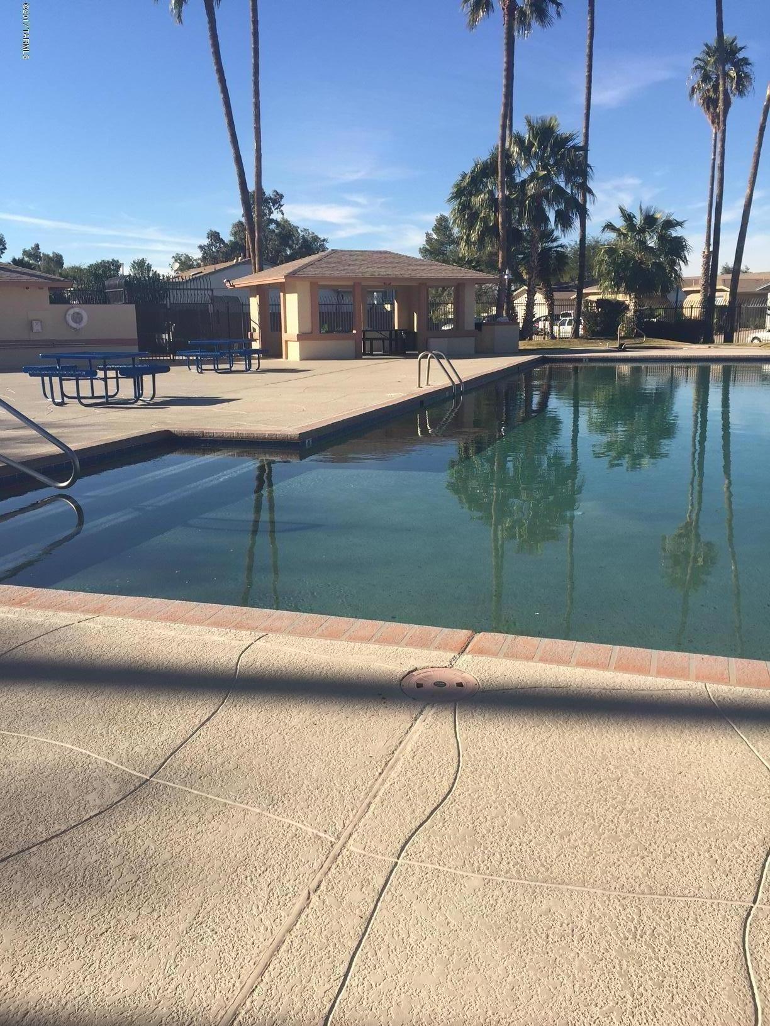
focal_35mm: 29
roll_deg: +0.2
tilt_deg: -10.0
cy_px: 513
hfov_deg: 48.2
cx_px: 385
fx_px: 860
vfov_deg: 61.7
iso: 32
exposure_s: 1/1582
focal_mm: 4.15
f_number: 2.2
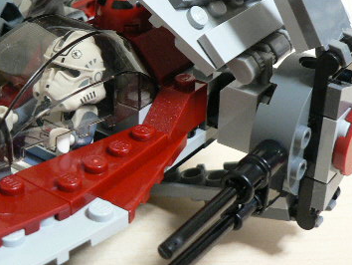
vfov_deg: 22.4
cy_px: 60
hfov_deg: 29.7
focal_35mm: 65
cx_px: 132
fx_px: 661
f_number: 2.8
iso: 200
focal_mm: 6
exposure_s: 1/10
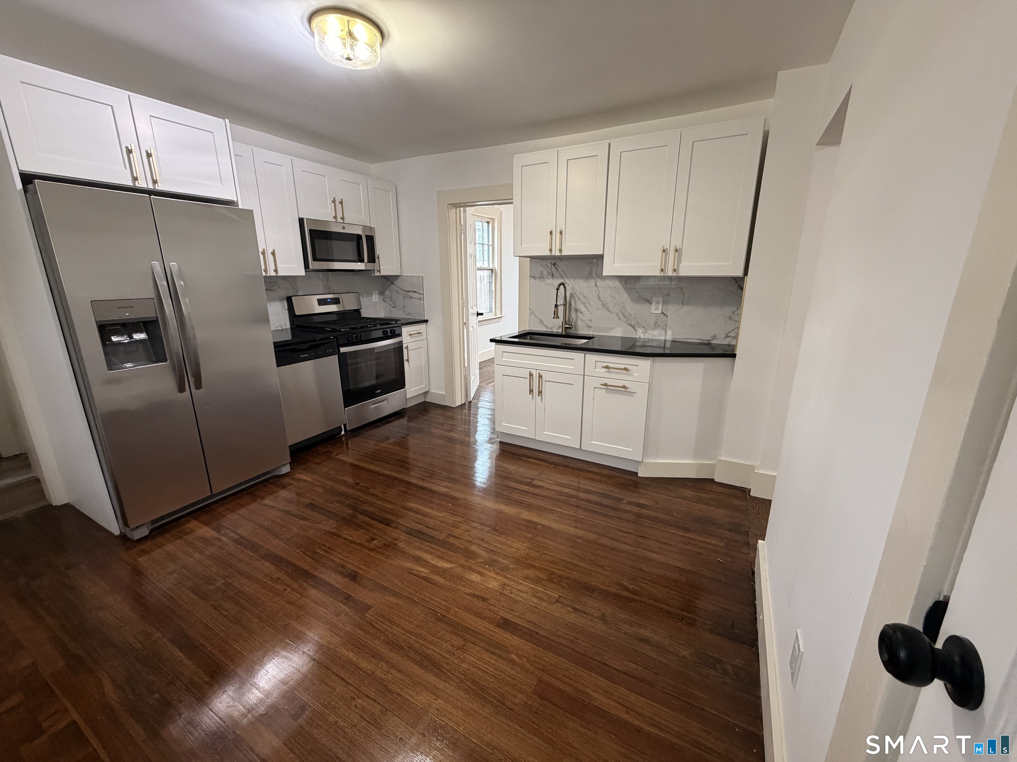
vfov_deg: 85.7
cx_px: 508
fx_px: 411
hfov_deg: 102.1
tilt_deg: -14.8
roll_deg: +0.0
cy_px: 381
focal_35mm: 14
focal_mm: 2.22
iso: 320
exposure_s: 1/60
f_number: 2.2
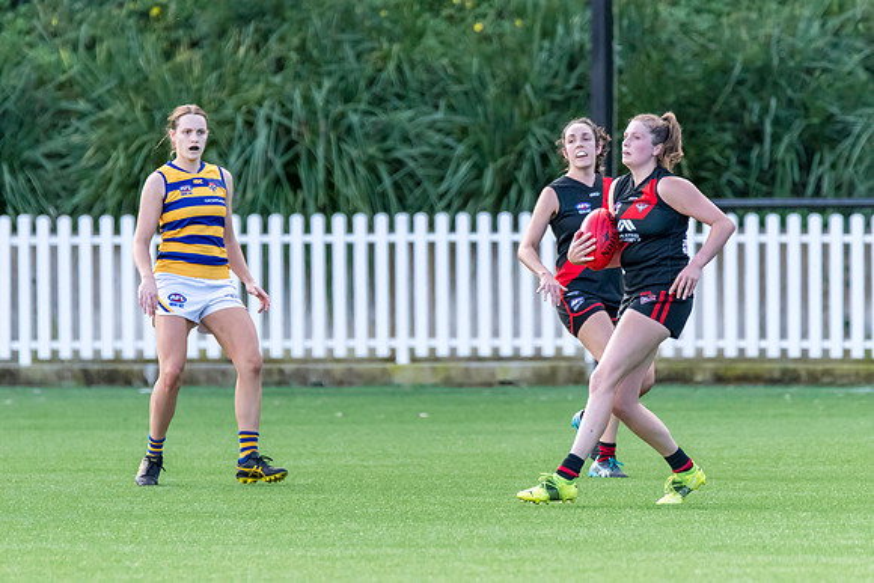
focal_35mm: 872
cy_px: 289
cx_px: 433
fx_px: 21186
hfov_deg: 2.4
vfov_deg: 1.6
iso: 3200
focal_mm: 600
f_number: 6.3
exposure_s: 1/1600
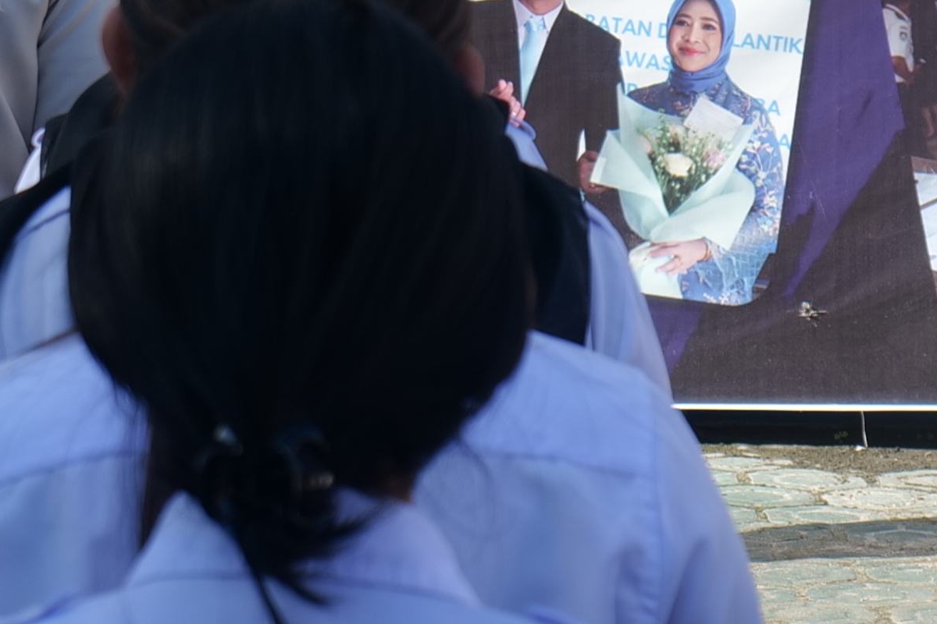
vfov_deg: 4.5
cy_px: -580
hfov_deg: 6.8
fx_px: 7808
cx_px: -41
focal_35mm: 300
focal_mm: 60
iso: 100
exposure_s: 1/160
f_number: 6.3
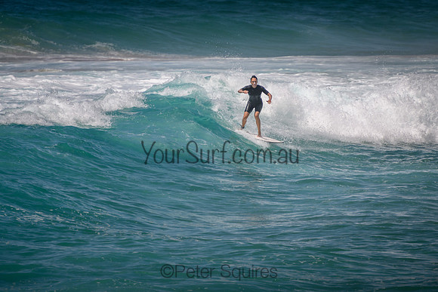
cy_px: 129
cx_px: 227
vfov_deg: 2.5
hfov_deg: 3.8
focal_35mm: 549
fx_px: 6685
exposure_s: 1/2000
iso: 160
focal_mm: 400
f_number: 5.6
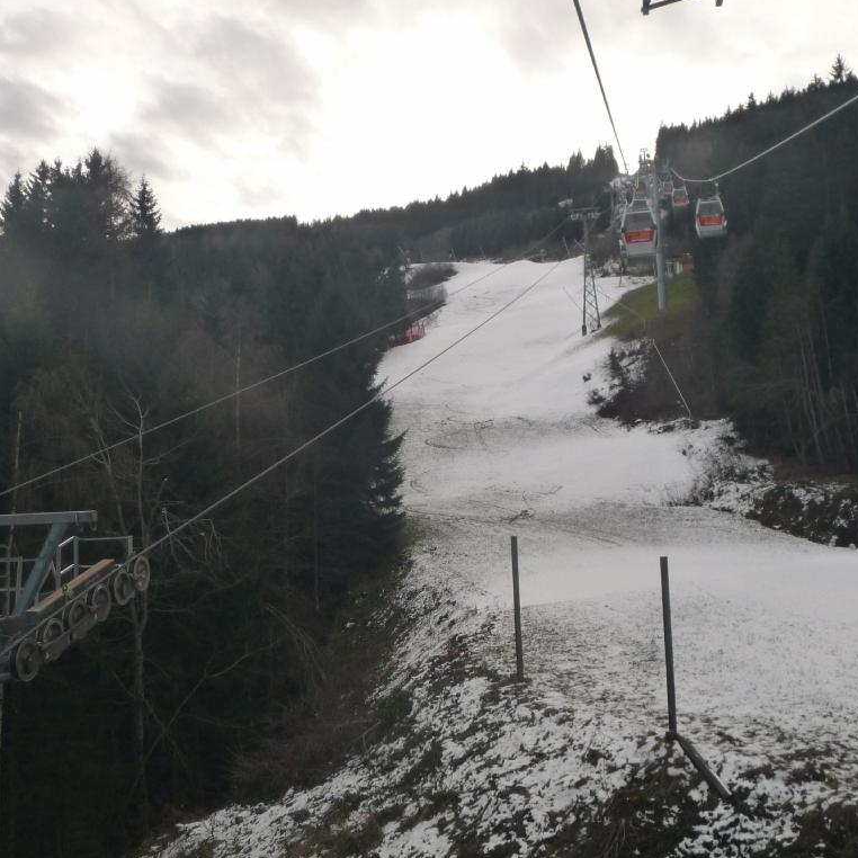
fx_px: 1066
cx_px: 521
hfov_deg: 43.6
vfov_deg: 43.9
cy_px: 428
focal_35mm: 38
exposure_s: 1/200
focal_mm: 5.3
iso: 160
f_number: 3.5
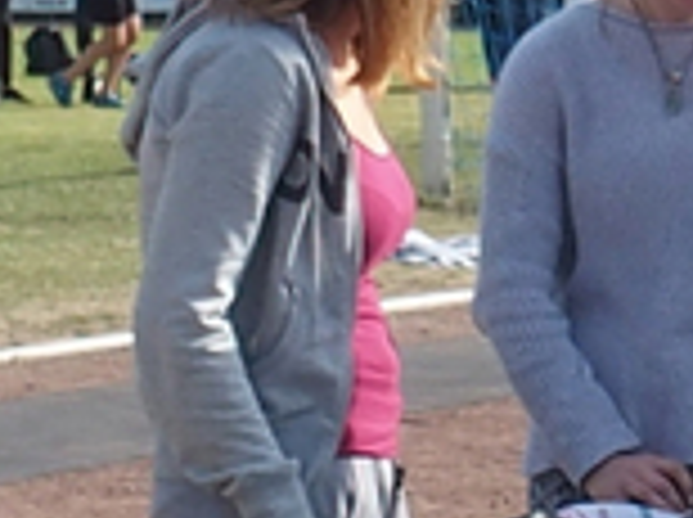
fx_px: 2039
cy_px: 498
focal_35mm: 102
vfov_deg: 14.3
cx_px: 1089
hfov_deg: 17.1
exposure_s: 1/640
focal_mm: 6
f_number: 3.5
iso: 100
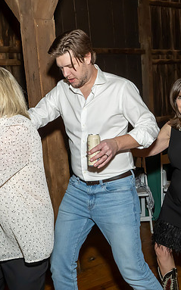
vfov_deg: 40.3
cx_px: 93
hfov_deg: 25.8
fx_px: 395
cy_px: 134
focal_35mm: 50
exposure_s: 1/250
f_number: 8
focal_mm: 17
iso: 640
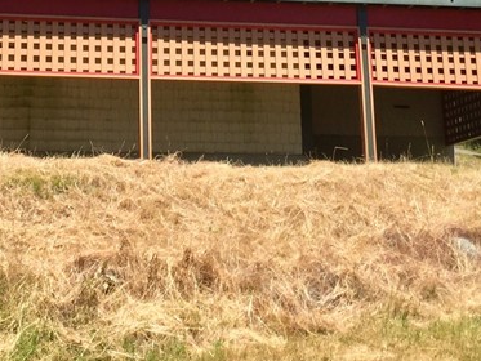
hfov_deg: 22.8
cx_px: 137
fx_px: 1181
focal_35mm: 85
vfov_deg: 16.9
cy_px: -21
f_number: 2.4
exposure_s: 1/936
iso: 25
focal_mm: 3.3
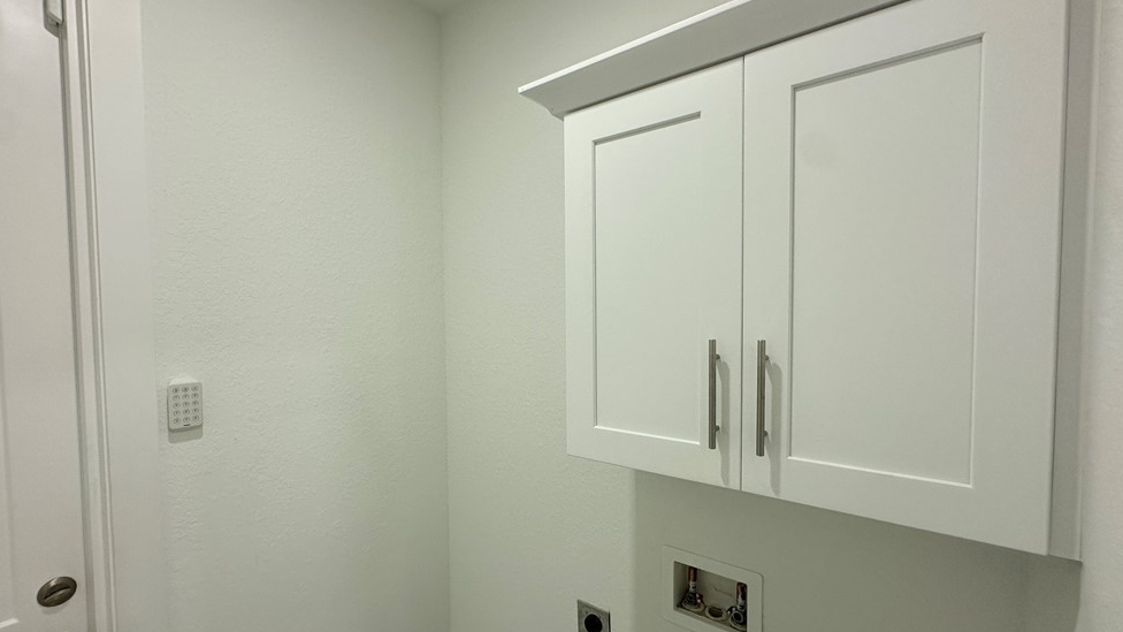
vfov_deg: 67.0
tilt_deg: -1.5
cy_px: 334
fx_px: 476
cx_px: 545
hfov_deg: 99.3
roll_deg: -0.4
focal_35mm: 16
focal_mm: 2.22
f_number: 2.2
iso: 100
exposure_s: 1/120
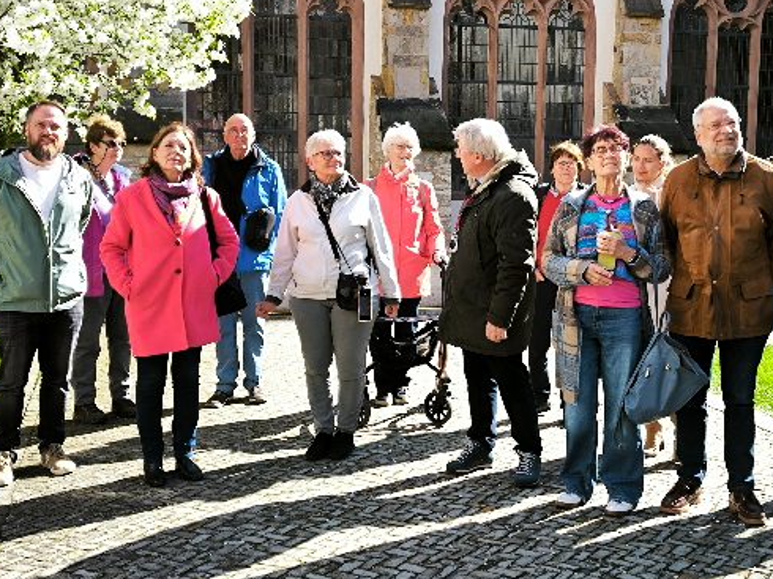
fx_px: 1094
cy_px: 254
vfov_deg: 29.6
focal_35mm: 49
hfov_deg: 38.8
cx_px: 457
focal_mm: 6.92
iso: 50
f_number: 1.9
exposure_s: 1/367
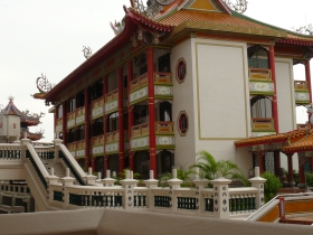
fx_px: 497
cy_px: 103
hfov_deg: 34.9
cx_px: 143
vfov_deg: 26.5
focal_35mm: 55
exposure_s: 1/250
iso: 100
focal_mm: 7.4
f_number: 5.6
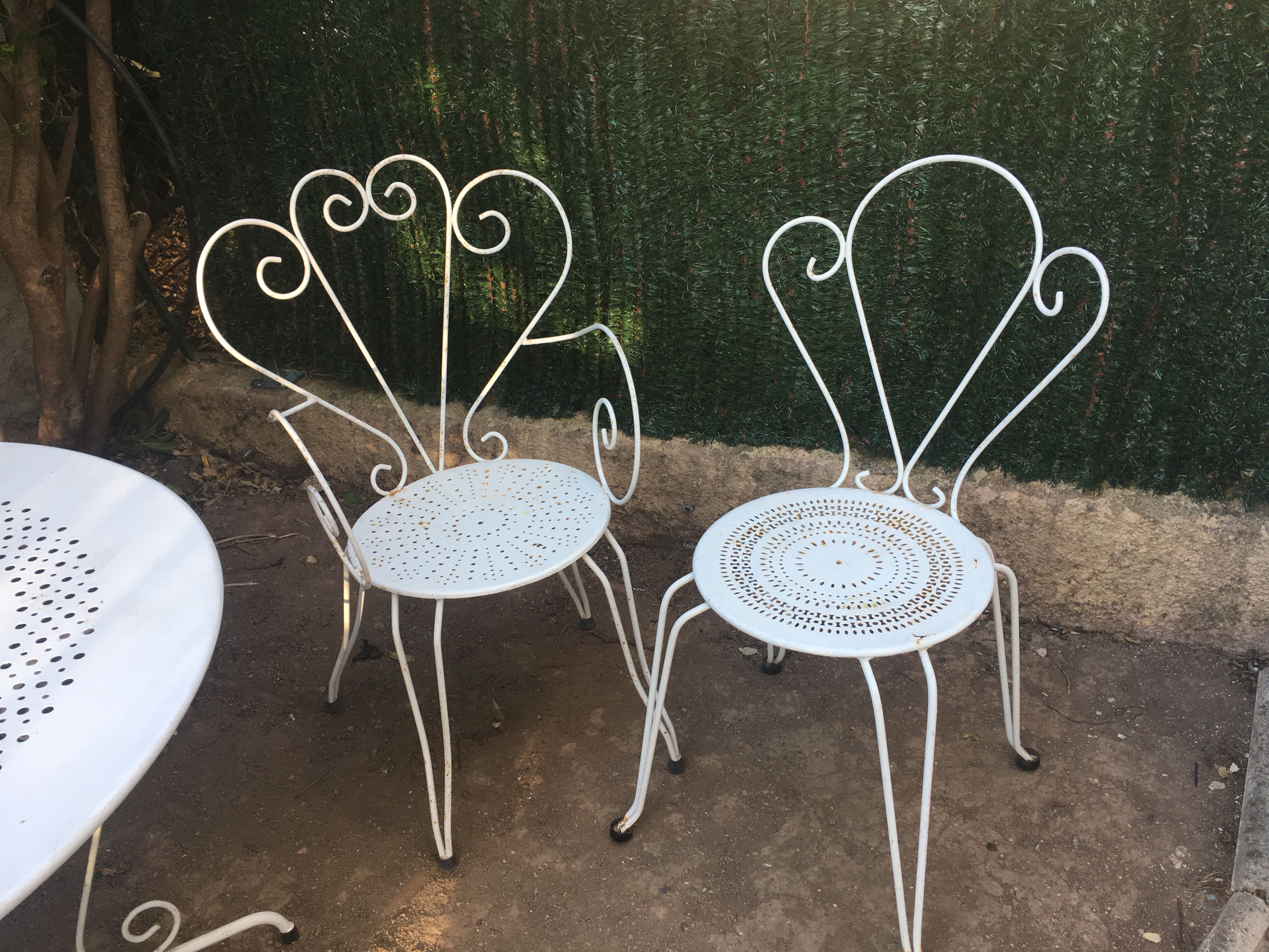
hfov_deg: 61.7
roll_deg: +3.4
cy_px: 476
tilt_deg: -30.4
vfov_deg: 48.2
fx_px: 1063
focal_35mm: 29
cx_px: 634
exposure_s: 1/100
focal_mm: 4.15
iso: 40
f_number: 2.2
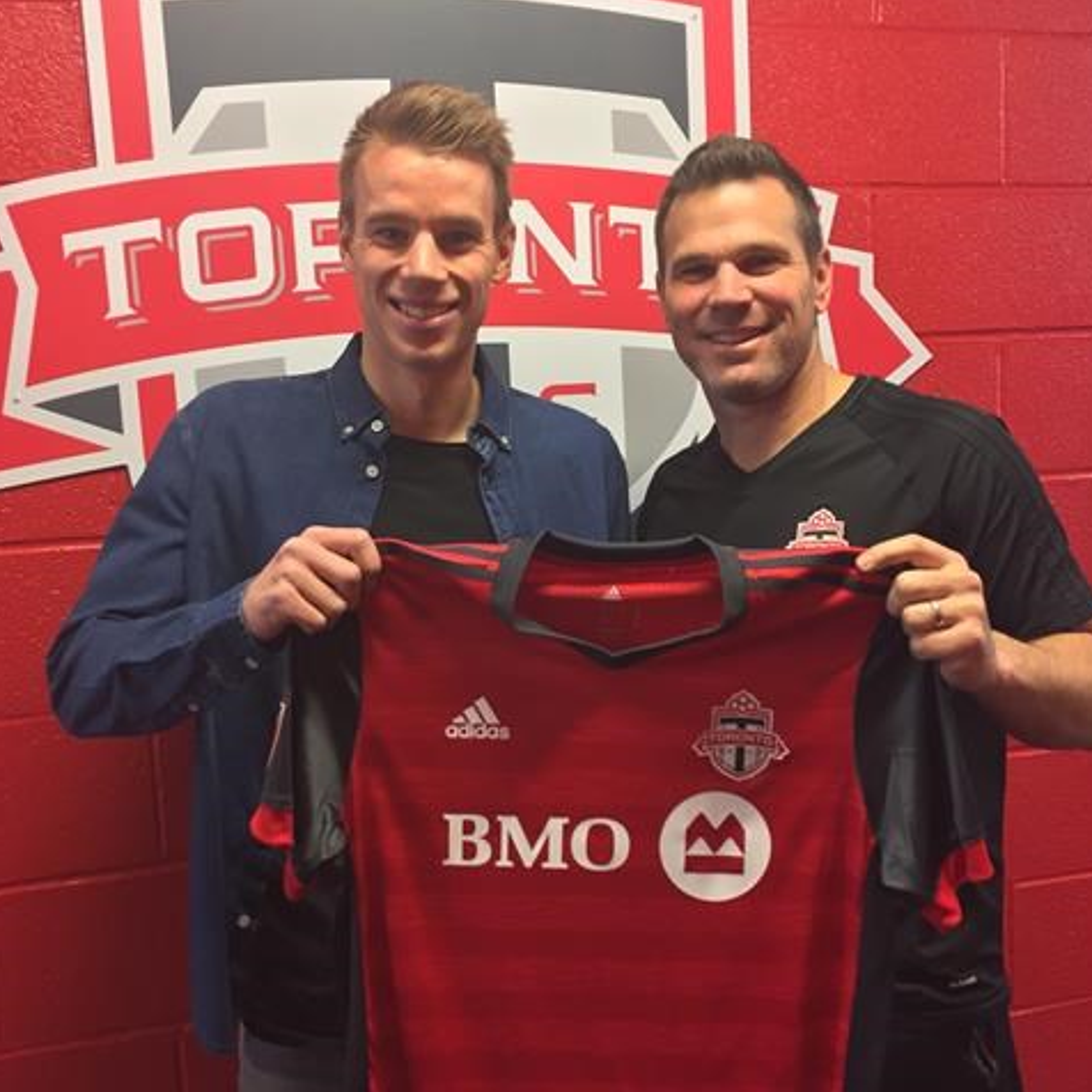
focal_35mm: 35
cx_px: 546
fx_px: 1249
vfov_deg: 47.2
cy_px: 594
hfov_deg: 47.2
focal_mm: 4.15
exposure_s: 1/30
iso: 160
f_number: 2.2
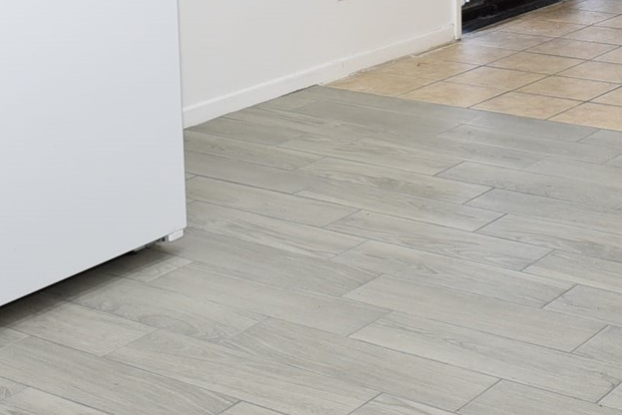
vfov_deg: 15.3
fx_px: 1452
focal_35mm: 84
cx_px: 396
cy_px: -165
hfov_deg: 24.1
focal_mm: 24
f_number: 8
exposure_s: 1/80
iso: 800
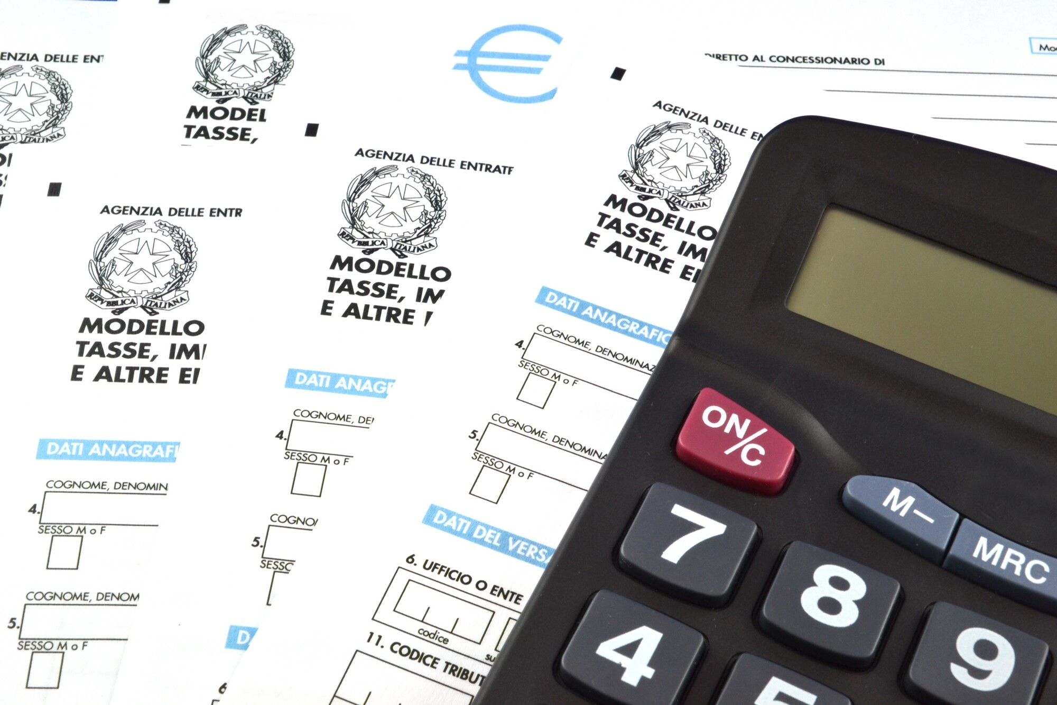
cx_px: 528
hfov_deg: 33.4
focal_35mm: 60
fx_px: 1761
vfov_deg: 22.6
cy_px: 352
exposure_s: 1/8
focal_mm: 40
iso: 200
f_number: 22
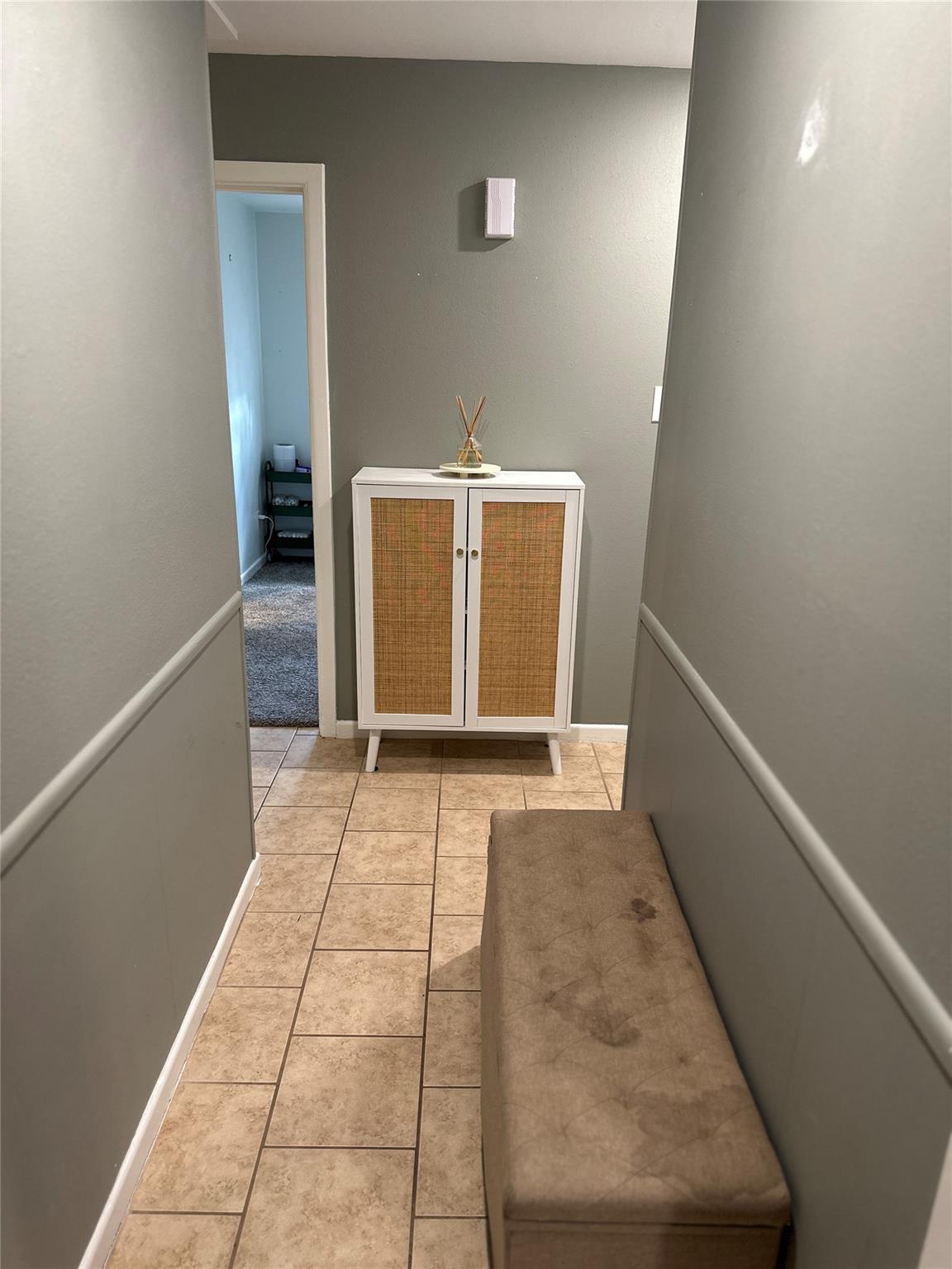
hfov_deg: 56.8
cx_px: 476
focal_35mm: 24
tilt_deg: -16.5
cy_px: 634
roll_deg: -0.9
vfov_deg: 71.6
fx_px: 880
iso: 250
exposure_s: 1/60
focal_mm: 6.86
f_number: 1.78
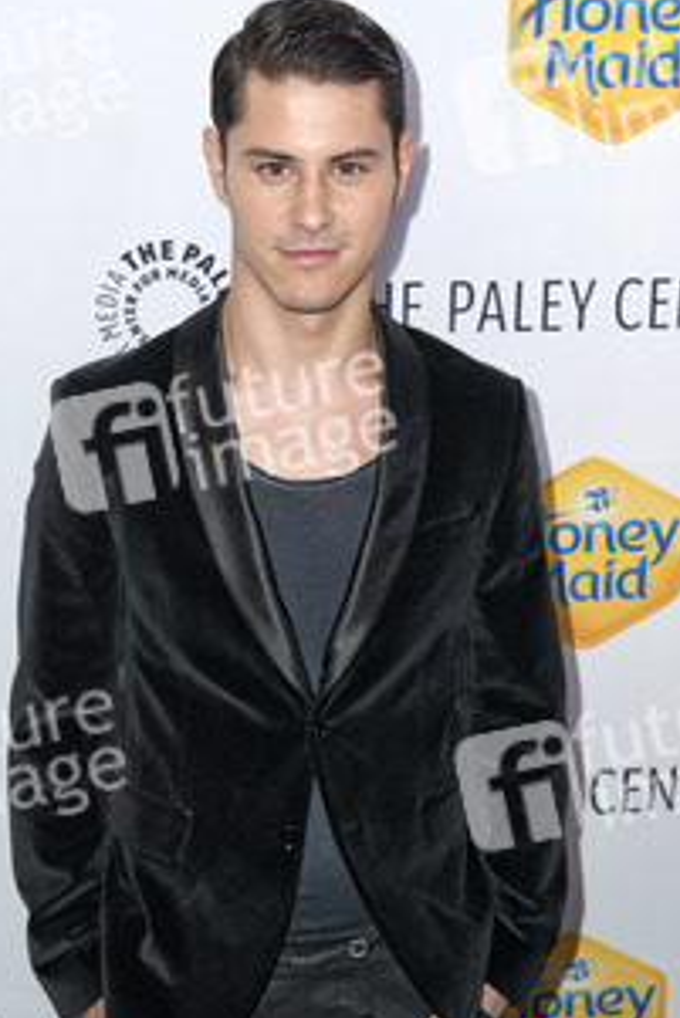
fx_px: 2066
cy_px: 602
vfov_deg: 27.6
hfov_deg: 18.7
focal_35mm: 73
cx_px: 323
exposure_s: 1/400
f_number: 4.5
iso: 500
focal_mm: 55
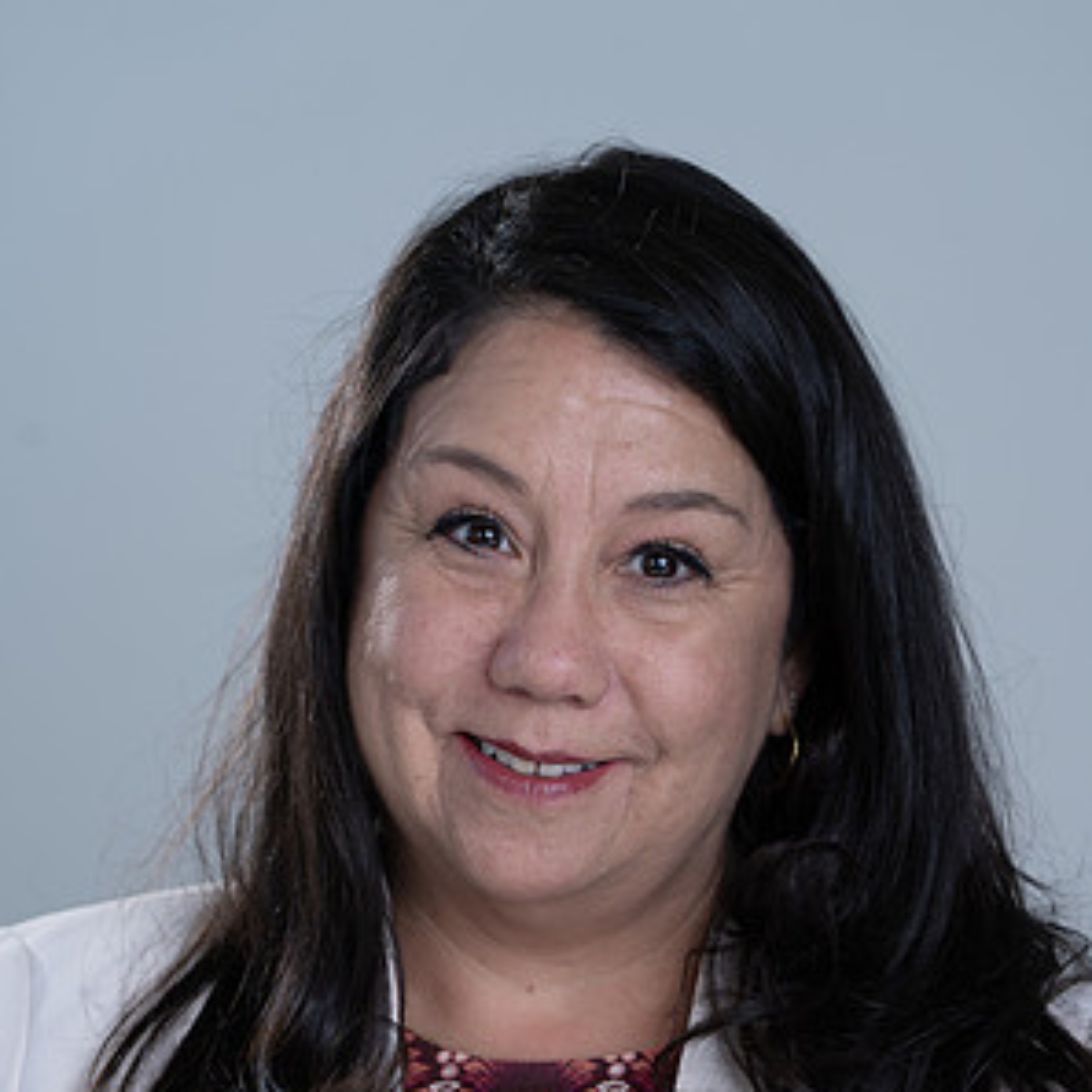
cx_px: 548
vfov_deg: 8.7
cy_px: 739
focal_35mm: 201
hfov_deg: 8.7
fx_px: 7174
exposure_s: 1/200
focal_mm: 156
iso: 160
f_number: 5.6
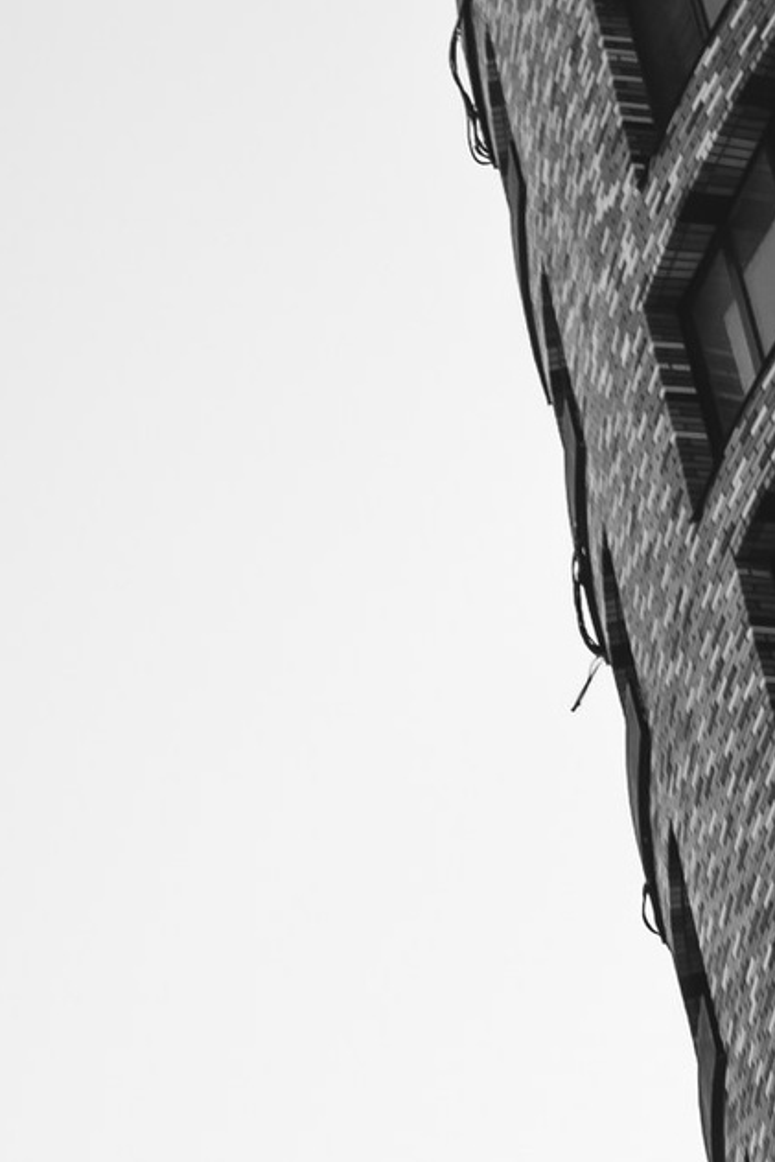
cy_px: 1779
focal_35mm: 146
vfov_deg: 13.2
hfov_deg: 8.8
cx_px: -865
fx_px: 4712
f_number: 3.5
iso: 320
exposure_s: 1/640
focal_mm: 24
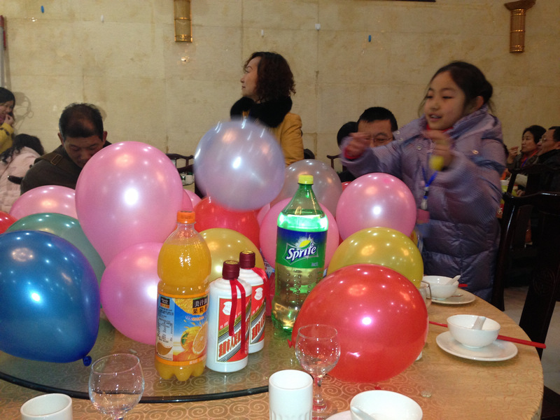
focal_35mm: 33
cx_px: 280
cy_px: 210
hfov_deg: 55.4
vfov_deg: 42.9
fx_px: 534
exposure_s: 1/20
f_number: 2.4
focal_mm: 4.13
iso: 200
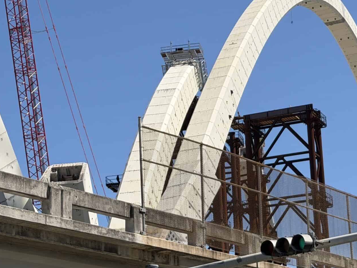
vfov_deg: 15.1
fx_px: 1010
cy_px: 91
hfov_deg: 20.0
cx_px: 188
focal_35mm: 98
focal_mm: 6.76
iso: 64
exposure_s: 1/5587
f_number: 1.78
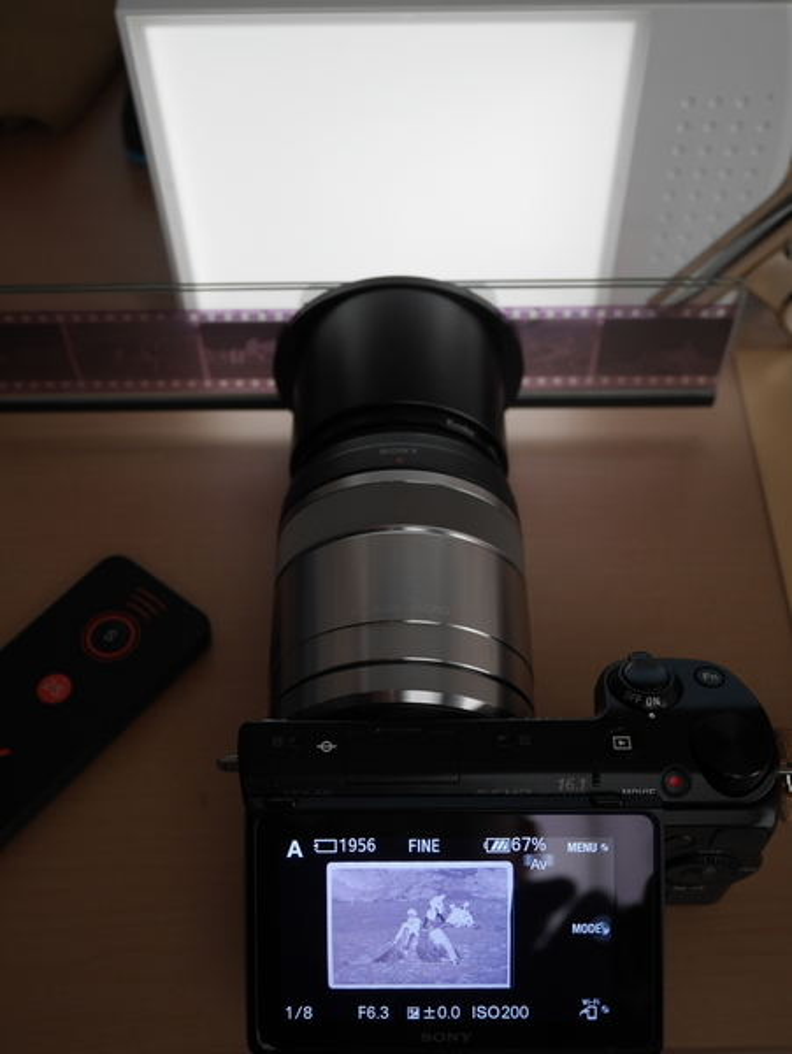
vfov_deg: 46.8
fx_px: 1219
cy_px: 527
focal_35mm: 40
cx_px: 396
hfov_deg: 36.0
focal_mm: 20
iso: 320
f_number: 4.6
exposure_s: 1/60
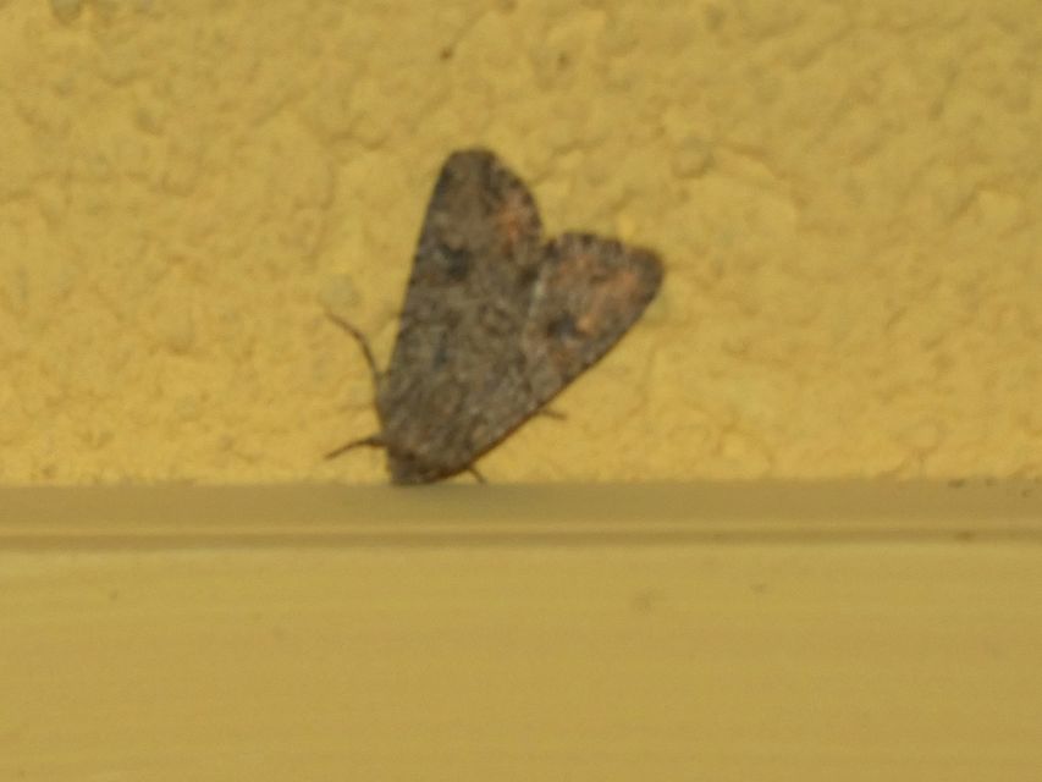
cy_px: 391
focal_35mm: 223
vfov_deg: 6.7
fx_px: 6714
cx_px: 521
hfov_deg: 8.9
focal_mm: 39.9
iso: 125
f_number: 5.5
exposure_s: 1/60
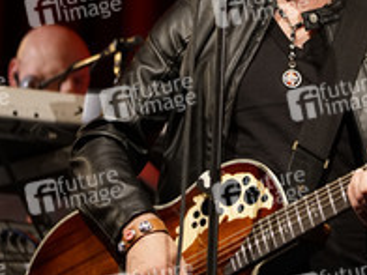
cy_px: 52
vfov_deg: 7.9
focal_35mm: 188
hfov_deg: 10.5
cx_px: 286
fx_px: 1993
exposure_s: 1/80
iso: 1600
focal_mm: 85
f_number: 4
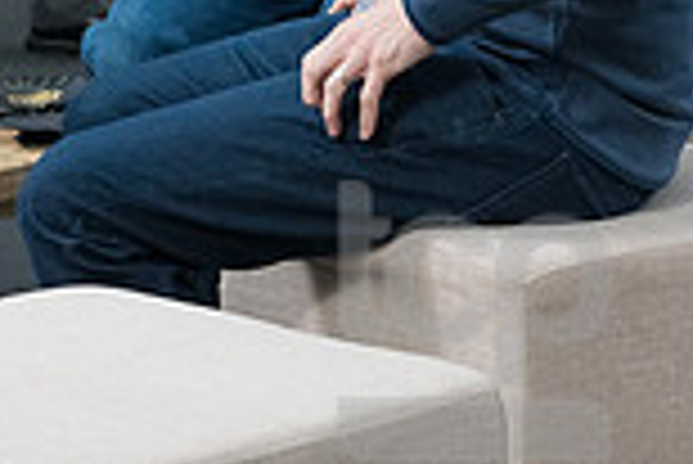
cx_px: -162
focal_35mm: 245
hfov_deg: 8.3
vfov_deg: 5.6
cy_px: -291
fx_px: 4721
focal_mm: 65
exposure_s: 1/250
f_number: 5.6
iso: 4000
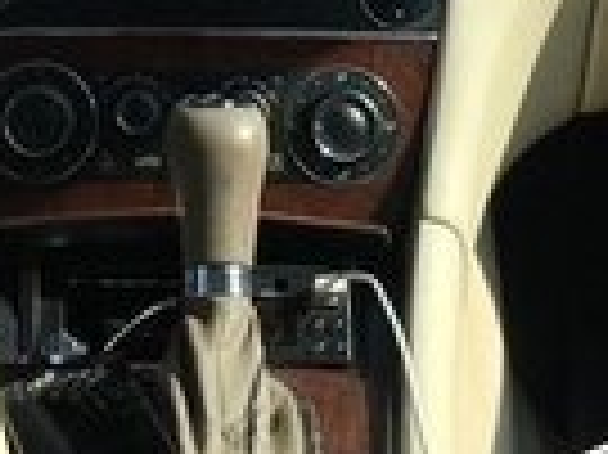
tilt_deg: -9.7
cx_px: 90
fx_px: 2492
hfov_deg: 13.8
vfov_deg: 10.1
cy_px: -218
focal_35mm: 142
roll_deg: -1.0
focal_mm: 4.15
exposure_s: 1/739
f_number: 2.2
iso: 25
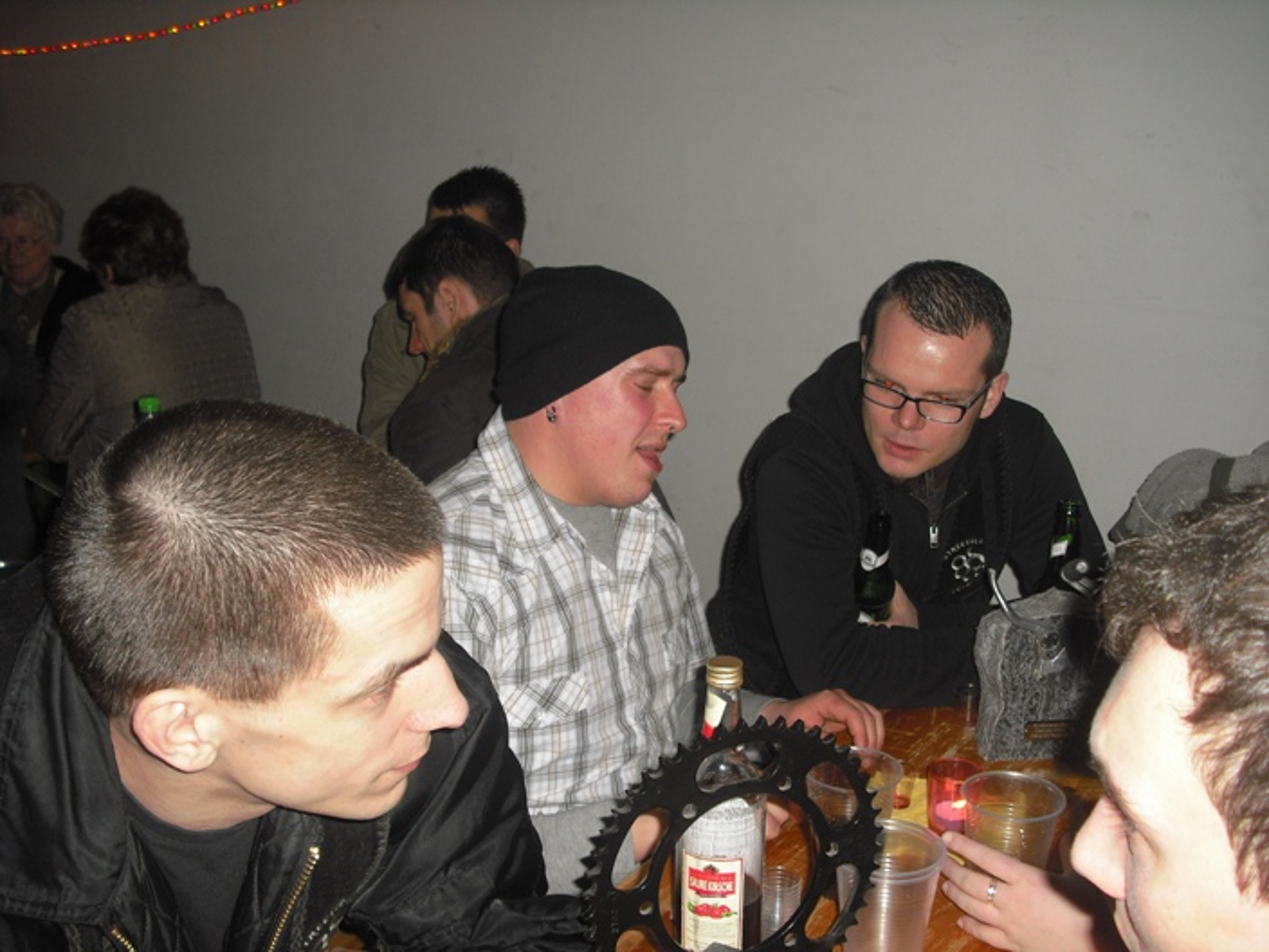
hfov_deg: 49.0
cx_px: 634
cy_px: 476
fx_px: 1393
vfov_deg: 37.7
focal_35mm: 38
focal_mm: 6.2
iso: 100
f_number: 2.8
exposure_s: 1/60
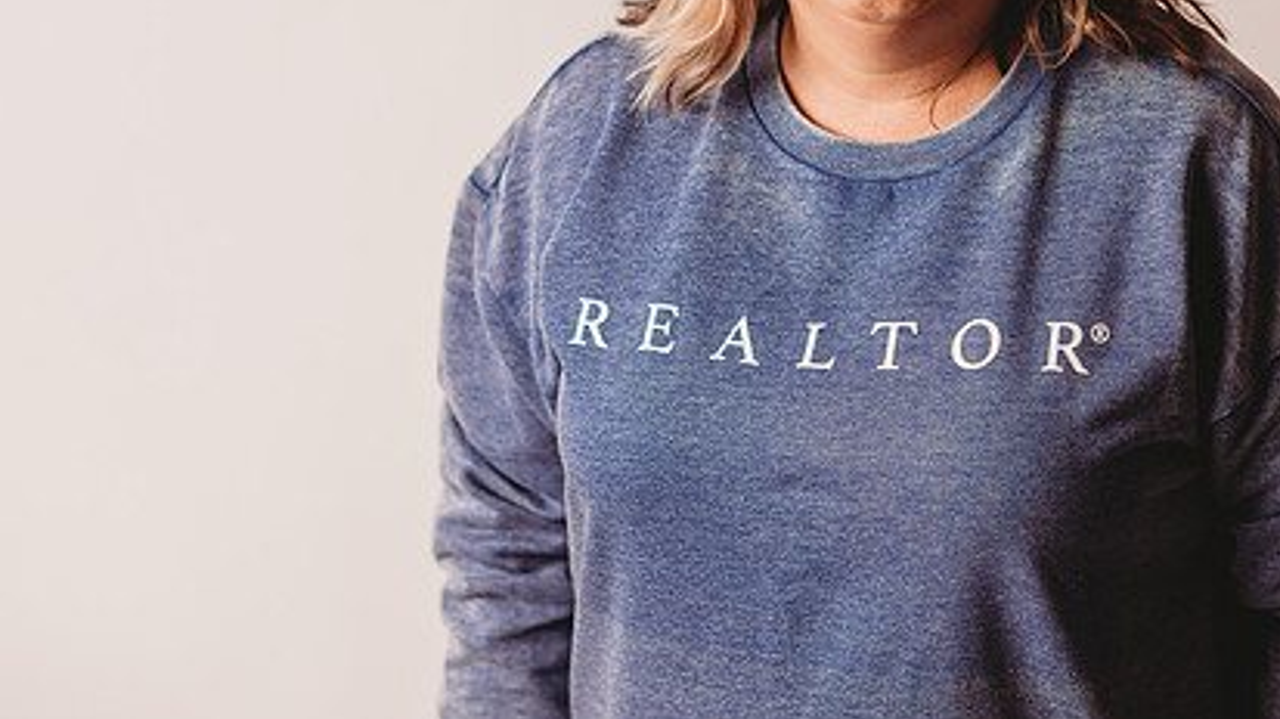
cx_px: 697
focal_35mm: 125
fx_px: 4241
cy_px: 126
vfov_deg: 9.7
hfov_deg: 17.2
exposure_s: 1/160
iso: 100
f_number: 2.5
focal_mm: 85
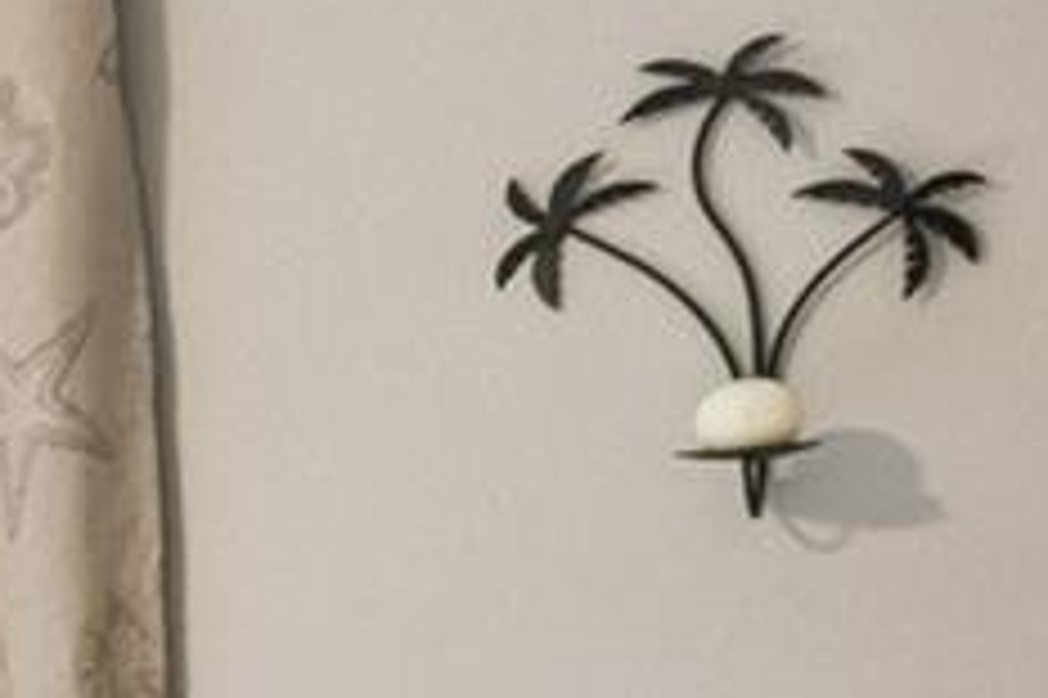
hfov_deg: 11.7
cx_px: -1966
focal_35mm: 110
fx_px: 3200
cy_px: 905
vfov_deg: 12.1
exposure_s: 1/40
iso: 1250
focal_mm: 16
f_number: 8
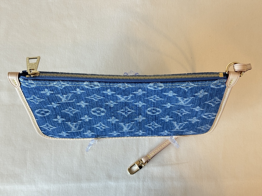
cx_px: 131
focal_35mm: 48
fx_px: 363
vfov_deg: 30.3
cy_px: 98
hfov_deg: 39.7
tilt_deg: -81.7
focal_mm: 6.76
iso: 100
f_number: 1.78
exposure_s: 1/50
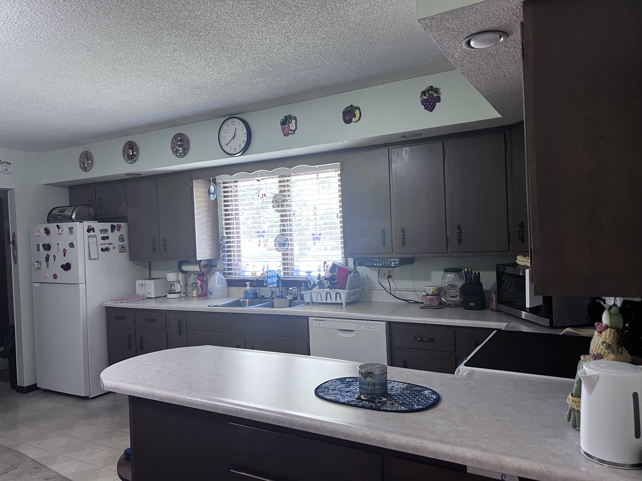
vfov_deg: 53.1
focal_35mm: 26
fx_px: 482
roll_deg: +1.5
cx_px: 321
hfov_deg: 67.3
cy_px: 240
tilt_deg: -0.9
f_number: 1.5
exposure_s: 1/60
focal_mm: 5.7
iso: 160
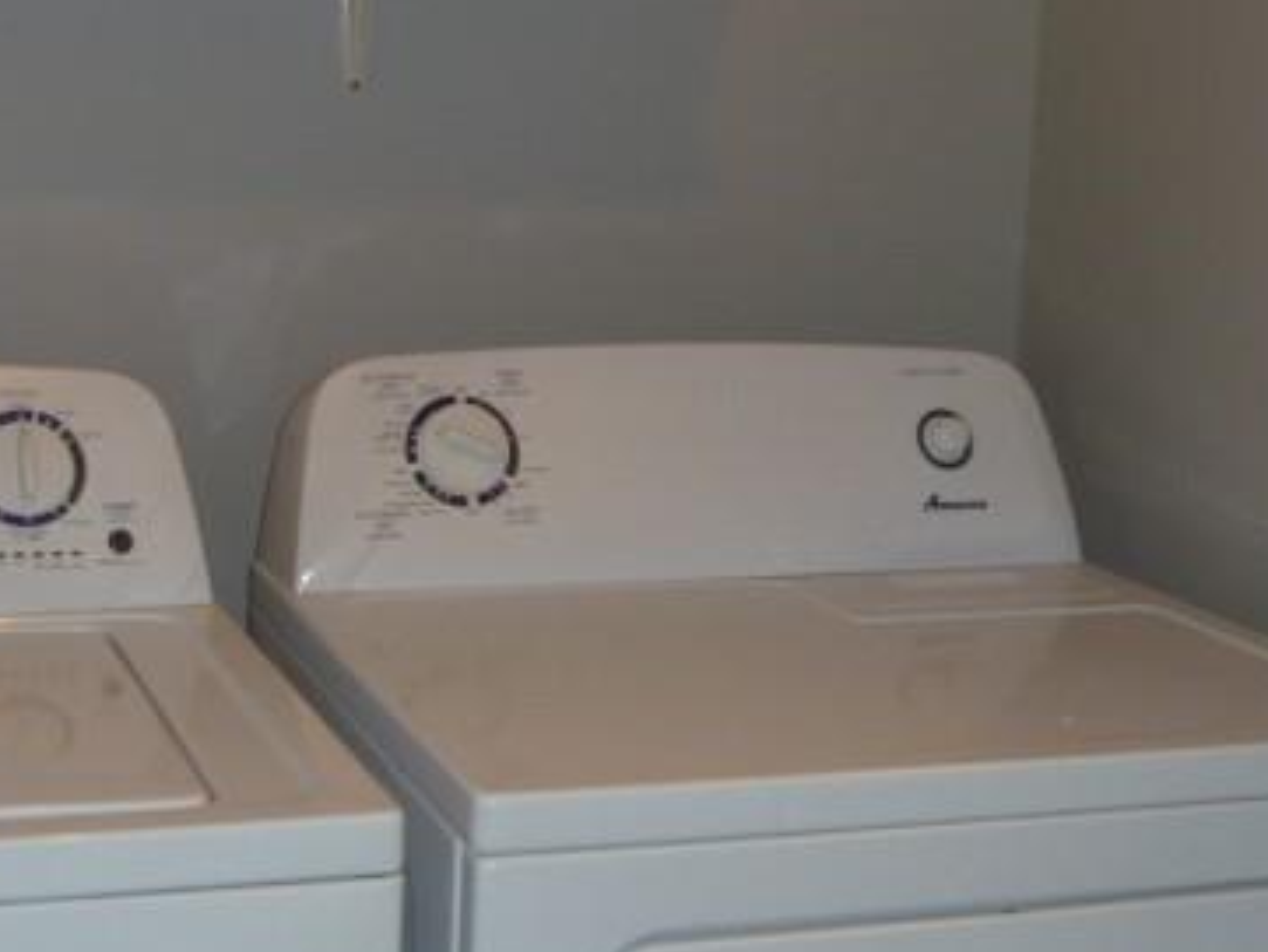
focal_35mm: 62
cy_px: 492
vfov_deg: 23.7
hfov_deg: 30.8
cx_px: 355
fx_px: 2272
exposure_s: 1/30
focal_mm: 6.3
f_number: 3.5
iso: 160
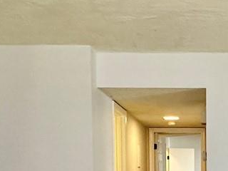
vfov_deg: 19.7
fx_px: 461
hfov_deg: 26.6
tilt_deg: -3.5
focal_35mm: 70
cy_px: 208
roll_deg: -0.6
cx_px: 217
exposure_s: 1/60
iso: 320
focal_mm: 2.22
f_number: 2.2
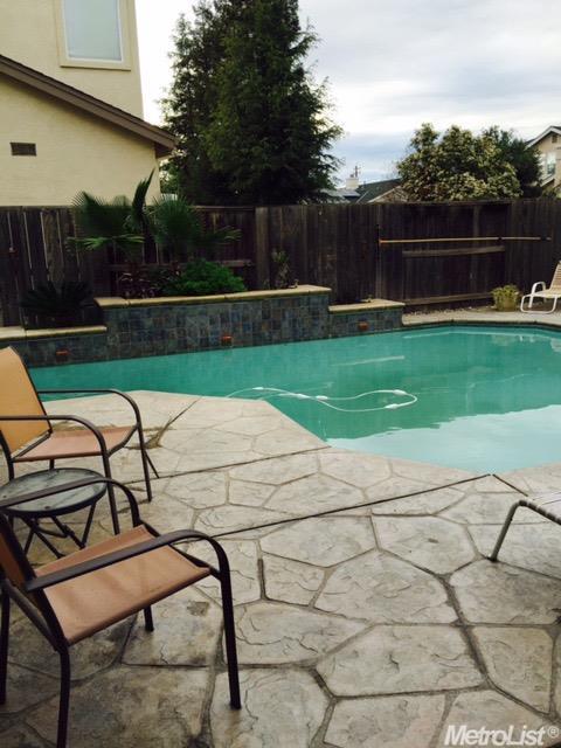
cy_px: 374
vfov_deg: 61.7
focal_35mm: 29
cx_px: 280
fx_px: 627
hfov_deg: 48.2
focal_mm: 4.15
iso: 32
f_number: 2.2
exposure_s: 1/350
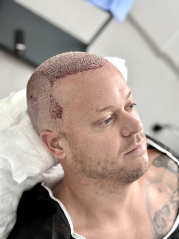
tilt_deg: -49.7
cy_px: 120
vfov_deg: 39.7
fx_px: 331
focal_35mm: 48
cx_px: 90
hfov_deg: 30.3
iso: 640
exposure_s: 1/25
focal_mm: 6.86
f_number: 1.78
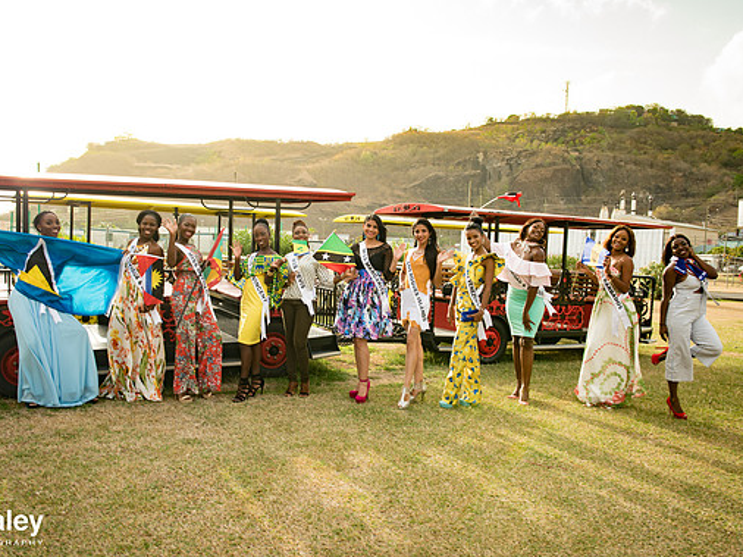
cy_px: 280
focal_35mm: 32
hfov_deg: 56.7
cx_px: 338
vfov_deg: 44.1
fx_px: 687
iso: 80
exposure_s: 1/125
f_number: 6.3
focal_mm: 29
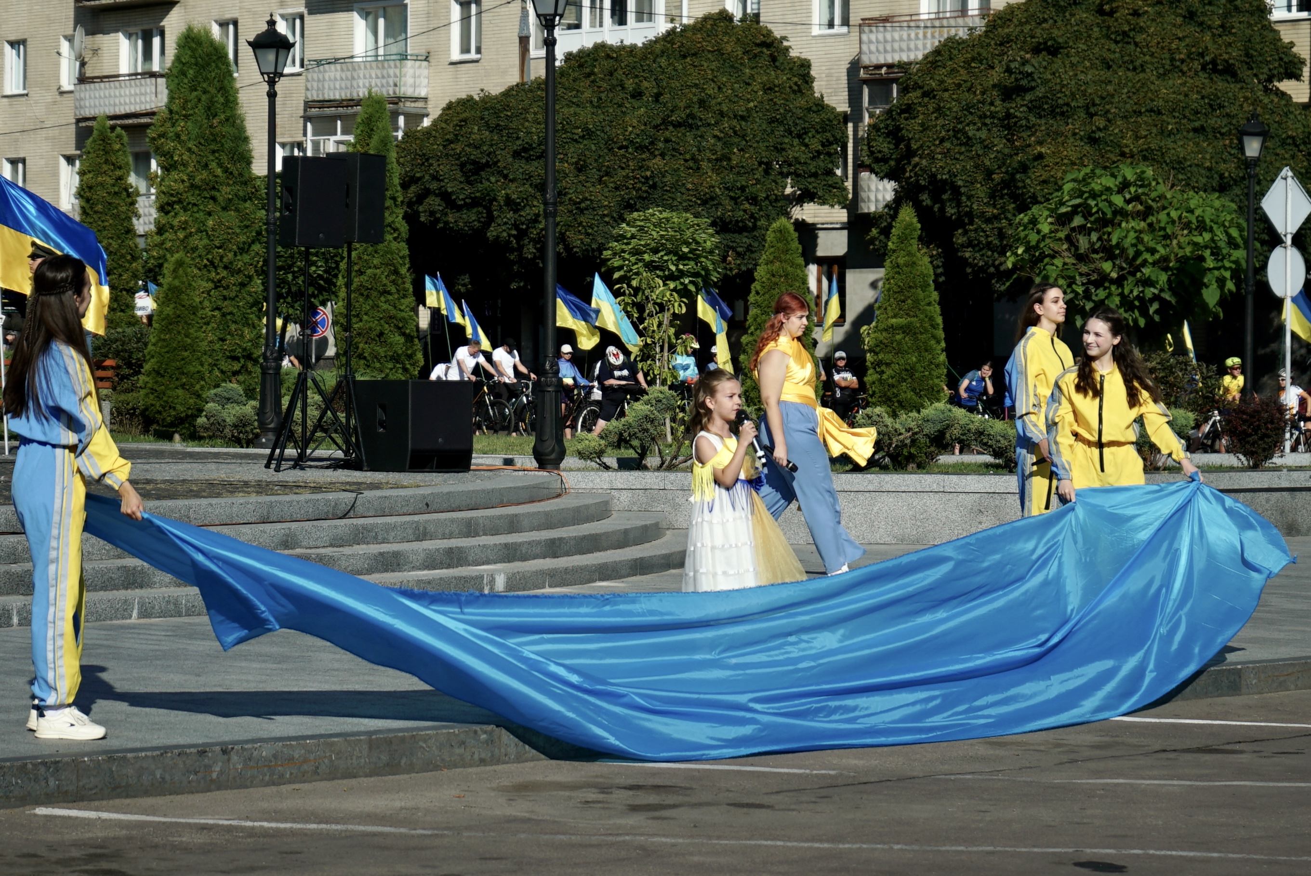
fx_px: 3825
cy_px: 438
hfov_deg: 19.4
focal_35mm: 105
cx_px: 656
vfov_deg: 13.1
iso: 100
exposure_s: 1/1600
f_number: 5.6
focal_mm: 70
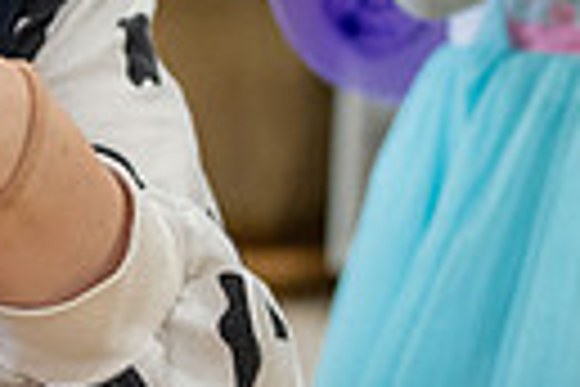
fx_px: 3609
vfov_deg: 6.1
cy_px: 11
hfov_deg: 8.9
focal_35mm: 224
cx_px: -382
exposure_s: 1/500
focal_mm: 50
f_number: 2.8
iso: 1600
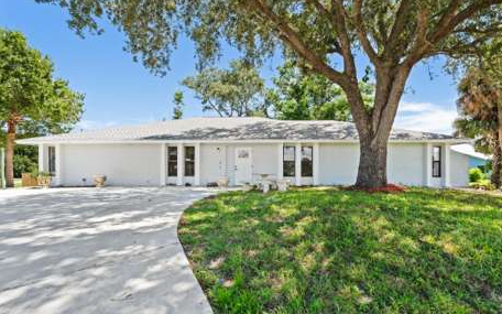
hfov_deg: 101.4
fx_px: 205
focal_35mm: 15
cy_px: 172
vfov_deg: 74.6
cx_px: 263
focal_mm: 14
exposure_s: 1/250
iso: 250
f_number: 9
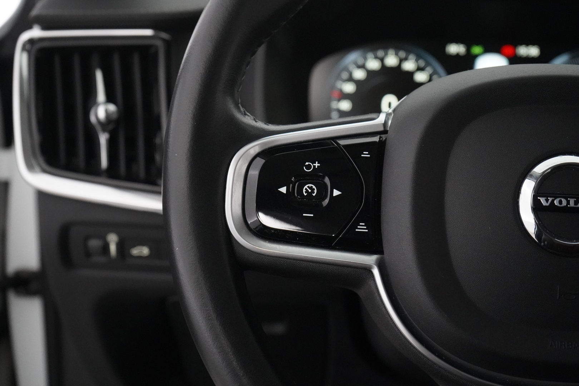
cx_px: 290
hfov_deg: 35.6
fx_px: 901
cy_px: 193
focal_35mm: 56
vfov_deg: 24.2
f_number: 7.1
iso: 12800
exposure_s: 1/60
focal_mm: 56
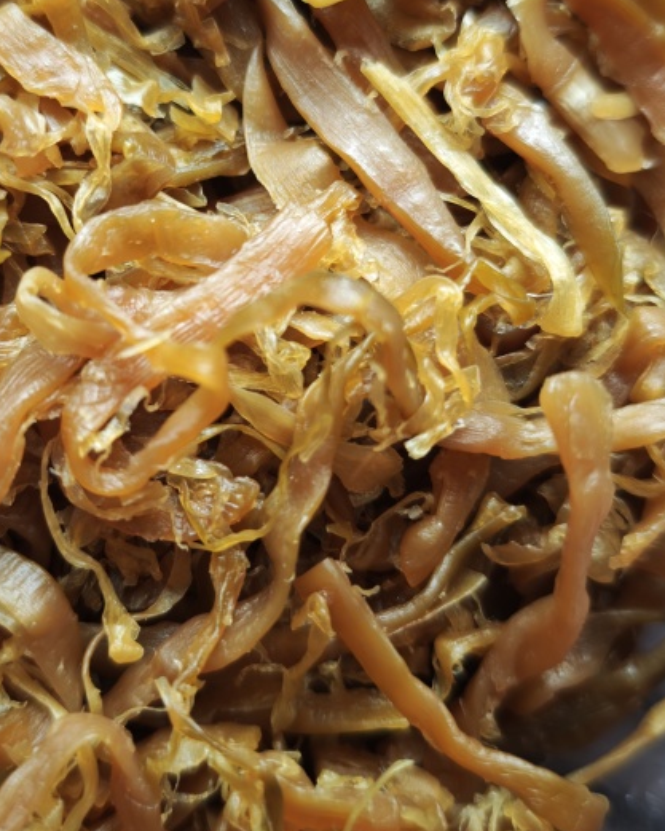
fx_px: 1131
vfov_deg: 40.1
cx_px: 254
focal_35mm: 46
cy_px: 315
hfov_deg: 32.6
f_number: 1.63
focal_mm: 8.72
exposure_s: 1/100
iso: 400
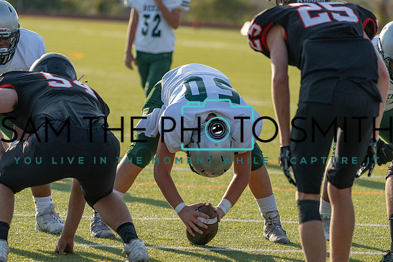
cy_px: 131
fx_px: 2926
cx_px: 196
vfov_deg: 5.1
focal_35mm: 268
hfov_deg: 7.7
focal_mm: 268
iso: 400
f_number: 5.6
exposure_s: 1/1000
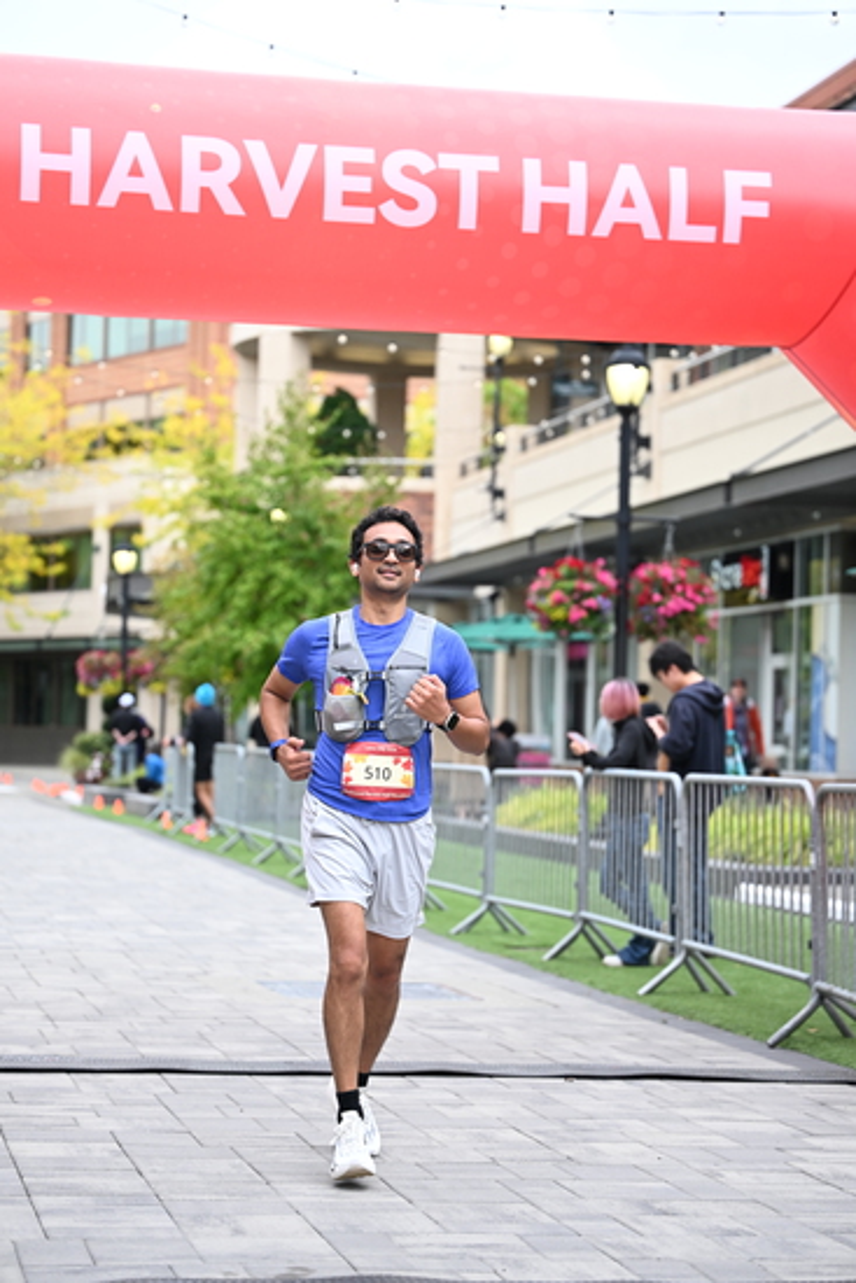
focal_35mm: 79
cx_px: 428
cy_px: 642
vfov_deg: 25.7
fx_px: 2816
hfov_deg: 17.3
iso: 640
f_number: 2.8
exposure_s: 1/1600
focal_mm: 79
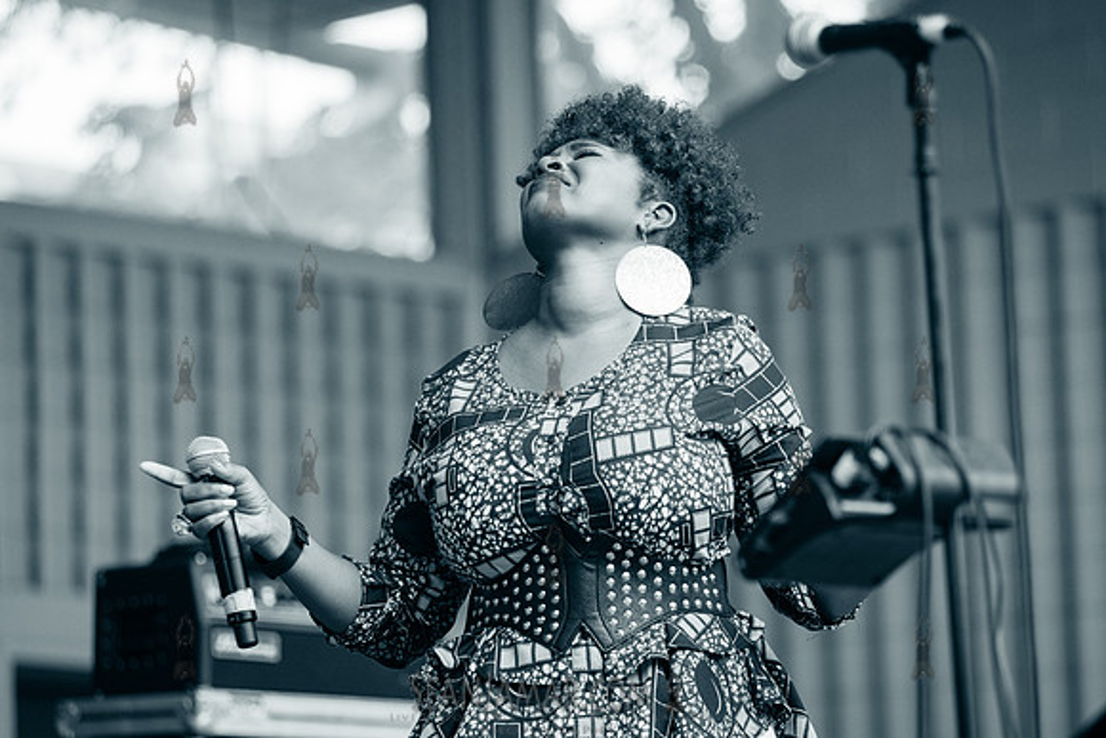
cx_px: 552
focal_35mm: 149
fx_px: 4565
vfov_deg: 9.2
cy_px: 402
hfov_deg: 13.8
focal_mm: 125
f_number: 2.8
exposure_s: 1/1000
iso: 1250
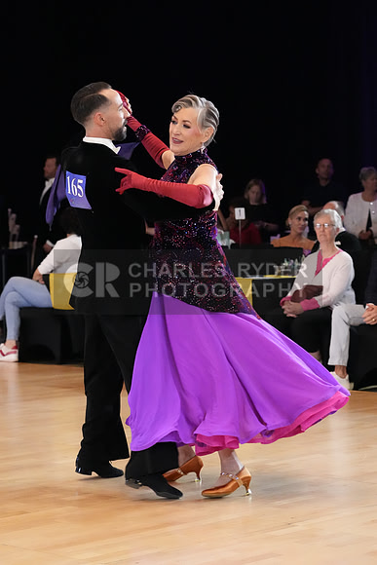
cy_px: 282
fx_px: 1648
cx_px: 188
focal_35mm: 105
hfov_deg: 13.0
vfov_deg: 19.5
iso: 10000
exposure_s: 1/400
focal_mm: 70
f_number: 4
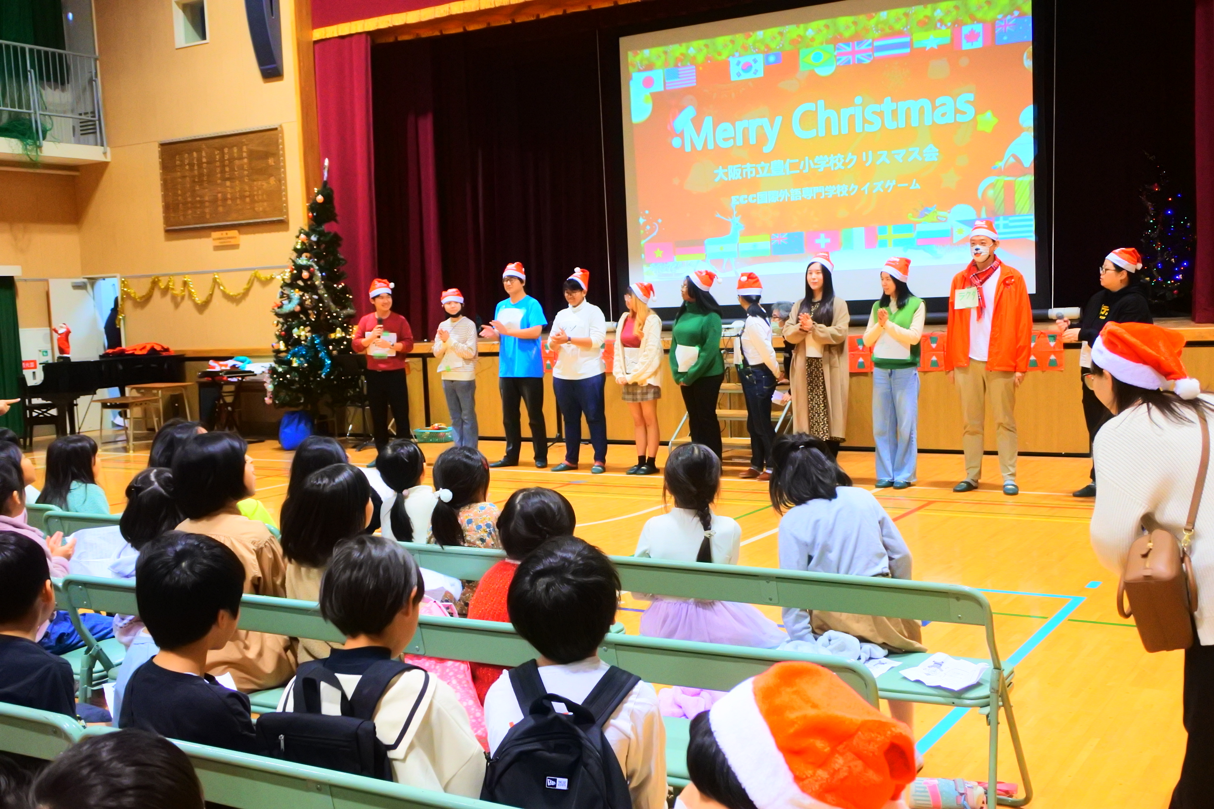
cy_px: 404
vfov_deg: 34.2
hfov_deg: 49.6
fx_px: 1315
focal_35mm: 39
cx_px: 607
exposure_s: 1/60
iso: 1800
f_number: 4.2
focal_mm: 14.7
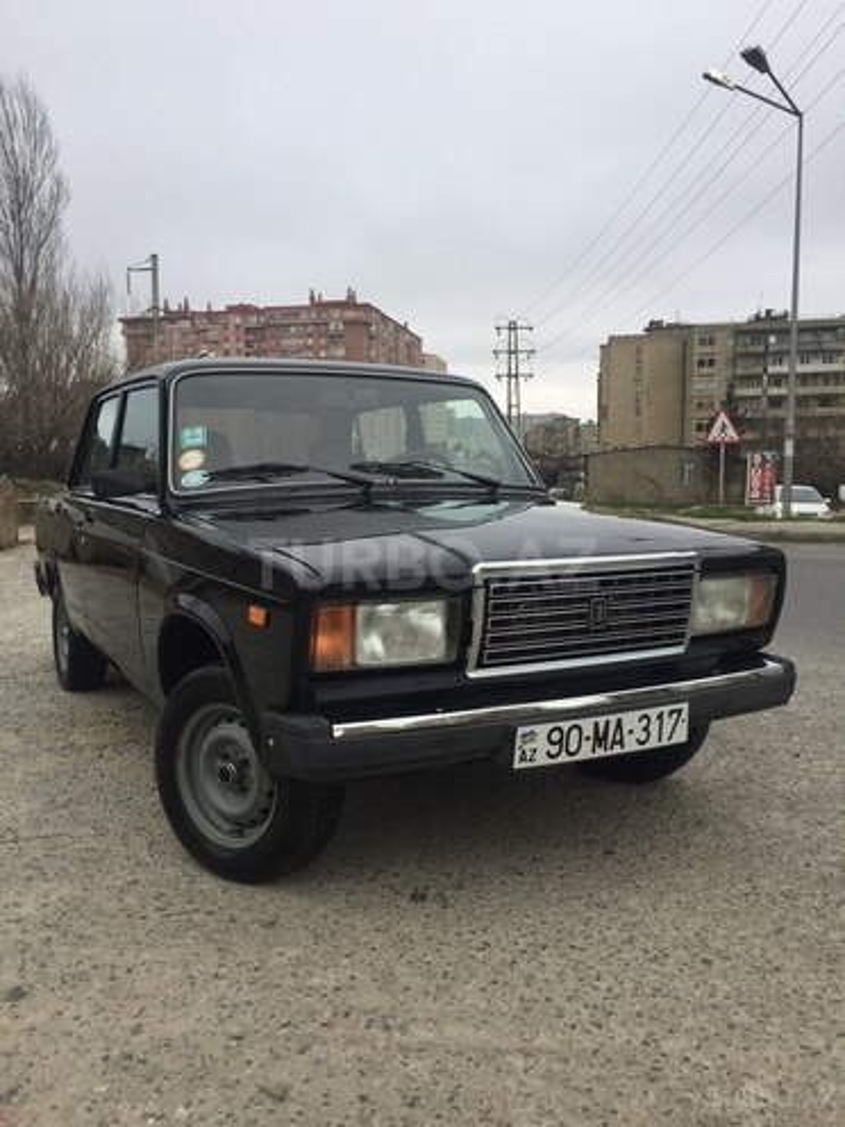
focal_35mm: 29
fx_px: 944
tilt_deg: -5.7
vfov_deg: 61.7
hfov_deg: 48.2
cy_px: 564
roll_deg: +0.3
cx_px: 422
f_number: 2.2
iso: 32
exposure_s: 1/581
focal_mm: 4.15
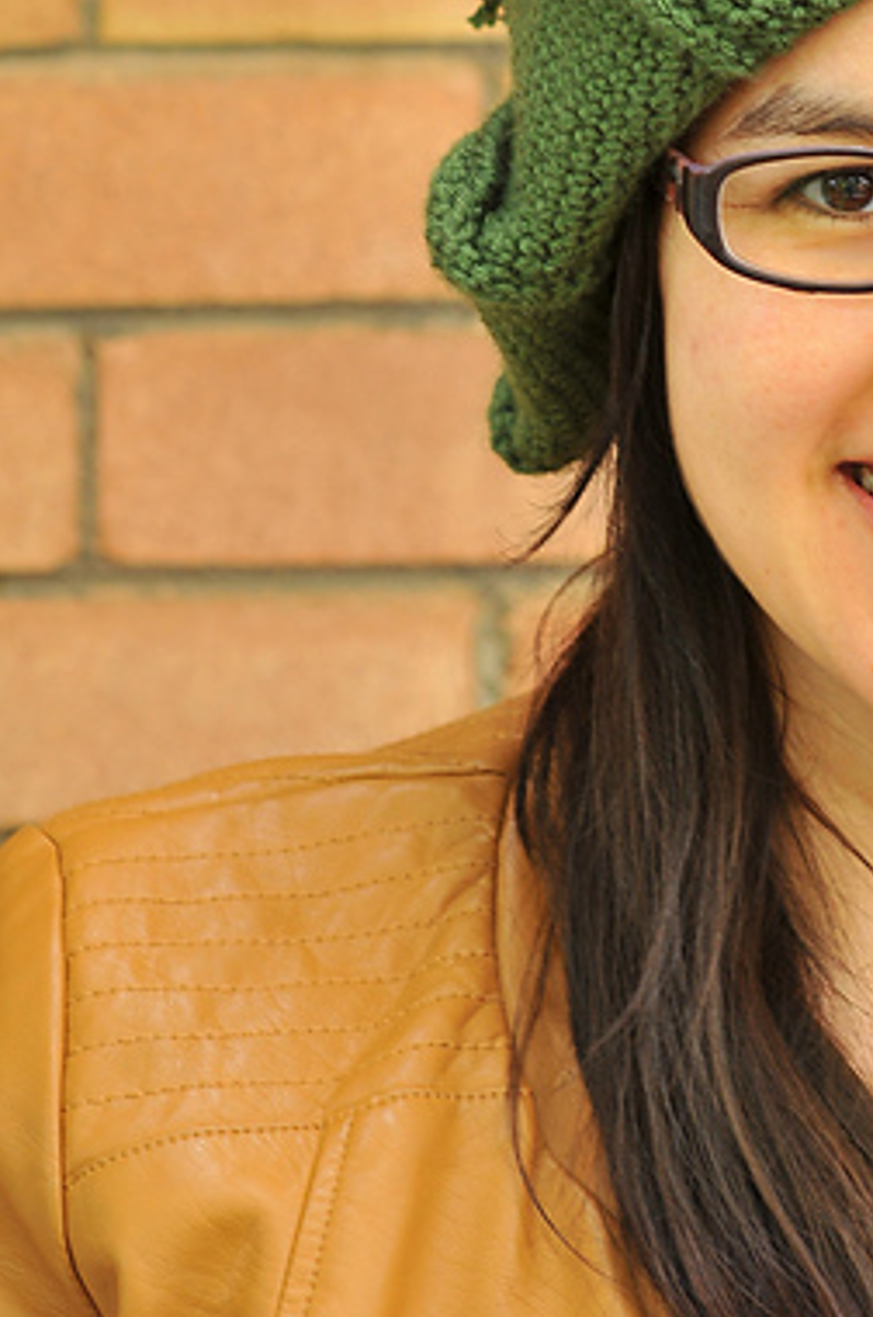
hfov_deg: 6.4
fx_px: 7843
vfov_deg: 9.6
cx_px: 726
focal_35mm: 215
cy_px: 232
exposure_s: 1/60
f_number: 4
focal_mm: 85
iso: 250
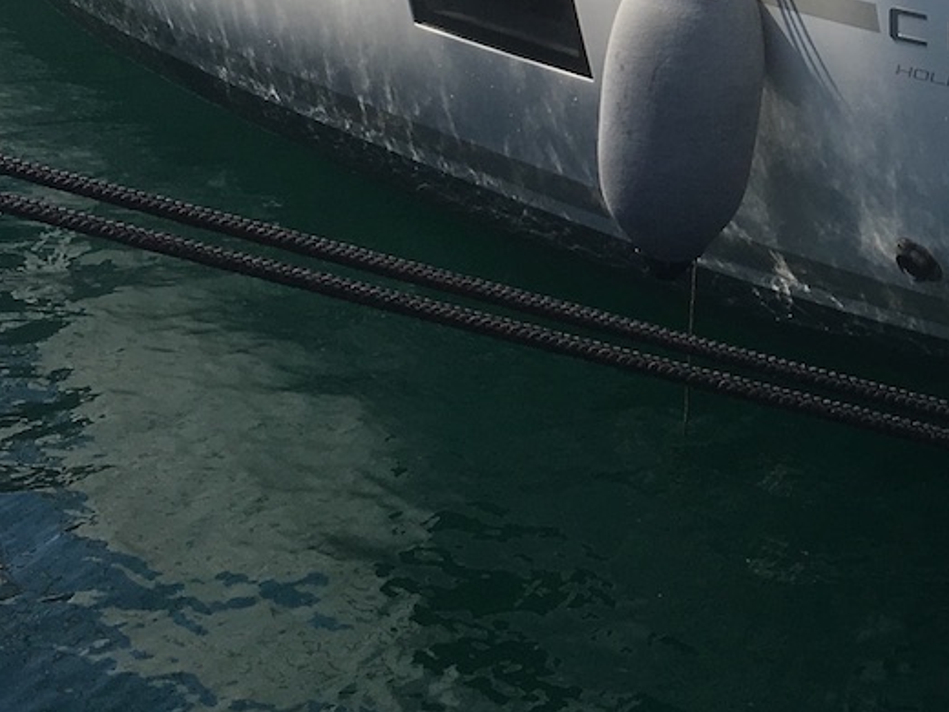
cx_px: 1061
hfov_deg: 20.7
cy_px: -283
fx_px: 2467
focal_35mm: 90
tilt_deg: -4.8
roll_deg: -1.6
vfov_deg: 15.4
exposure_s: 1/1876
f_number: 2.2
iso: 25
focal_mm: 4.15
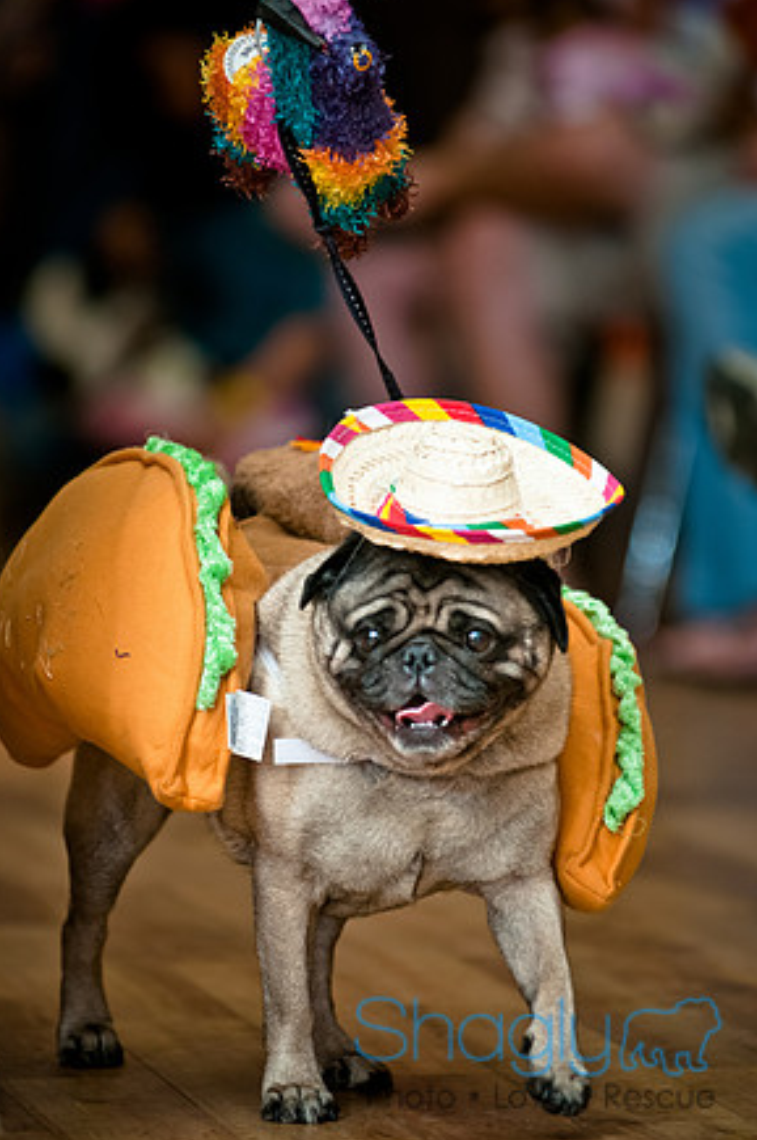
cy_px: 571
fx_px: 9801
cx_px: 376
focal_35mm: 310
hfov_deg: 4.4
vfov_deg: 6.7
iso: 200
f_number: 2.8
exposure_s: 1/200
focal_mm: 200
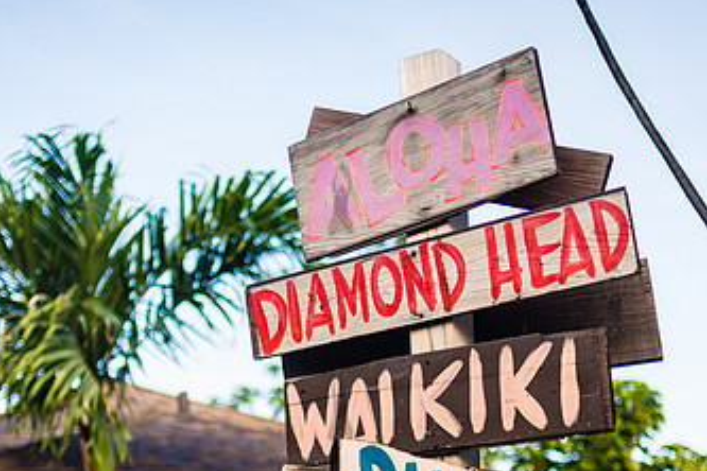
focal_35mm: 61
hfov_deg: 32.9
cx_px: 340
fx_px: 1198
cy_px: 402
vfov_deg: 21.9
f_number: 2.2
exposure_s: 1/3200
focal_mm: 35
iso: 1000
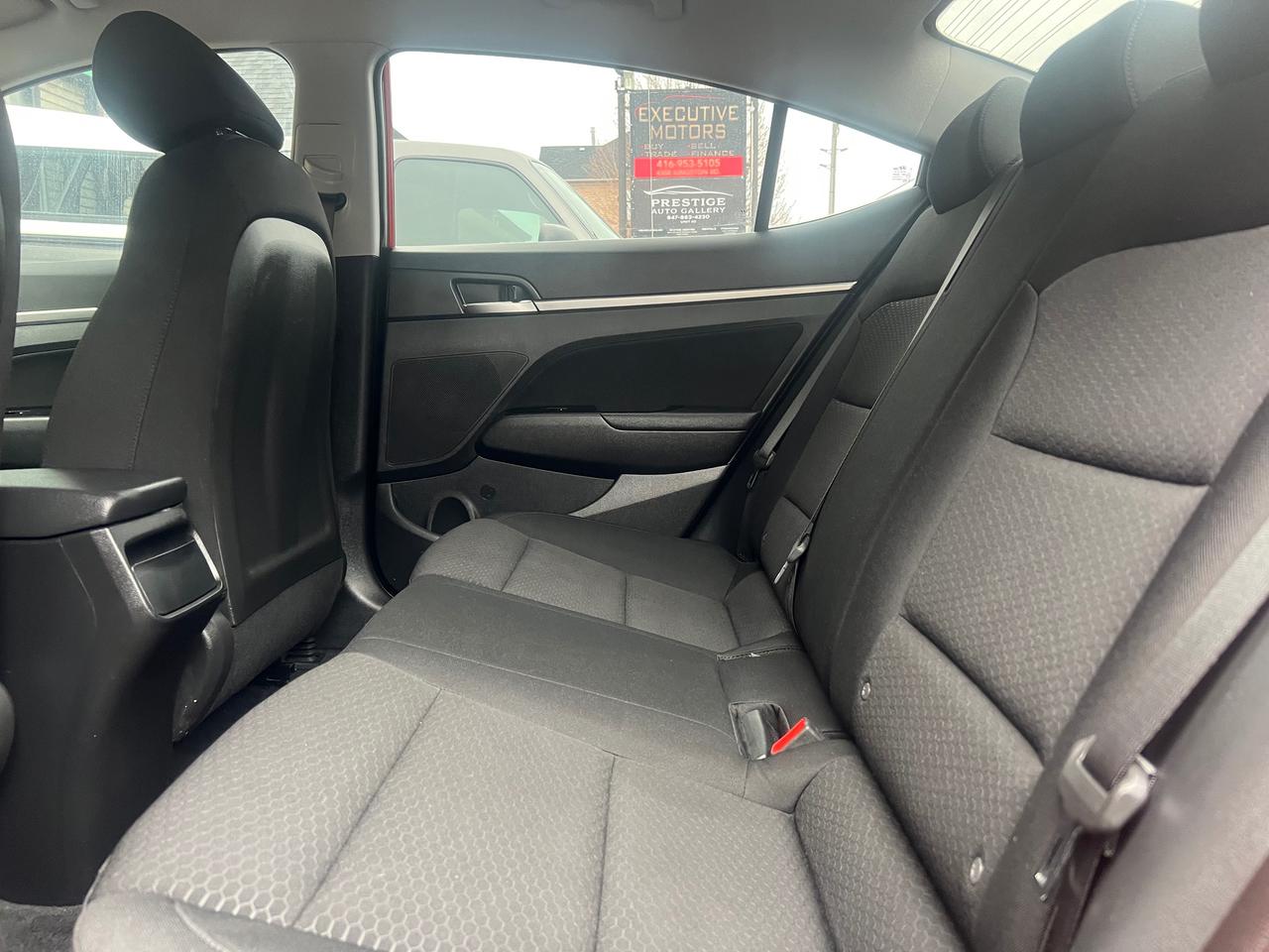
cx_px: 634
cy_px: 476
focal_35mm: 26
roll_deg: +0.8
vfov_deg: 53.1
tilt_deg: -9.4
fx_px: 953
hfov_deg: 67.3
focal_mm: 5.7
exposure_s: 1/60
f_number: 1.5
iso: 250
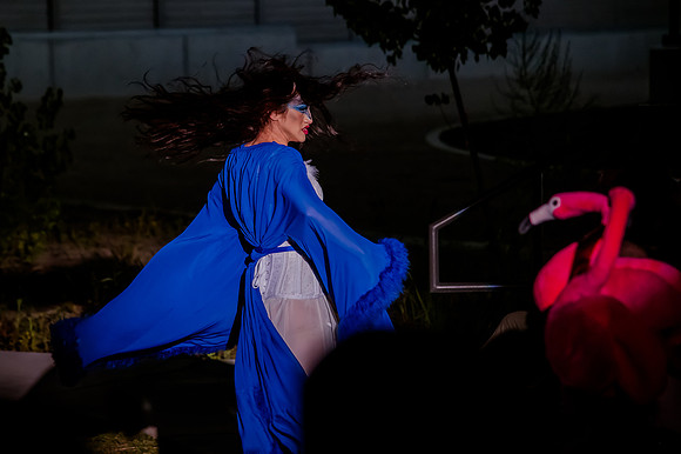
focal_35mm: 151
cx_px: 253
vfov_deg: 9.1
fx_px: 2850
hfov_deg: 13.6
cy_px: 196
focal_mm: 120
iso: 4000
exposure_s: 1/400
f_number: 4
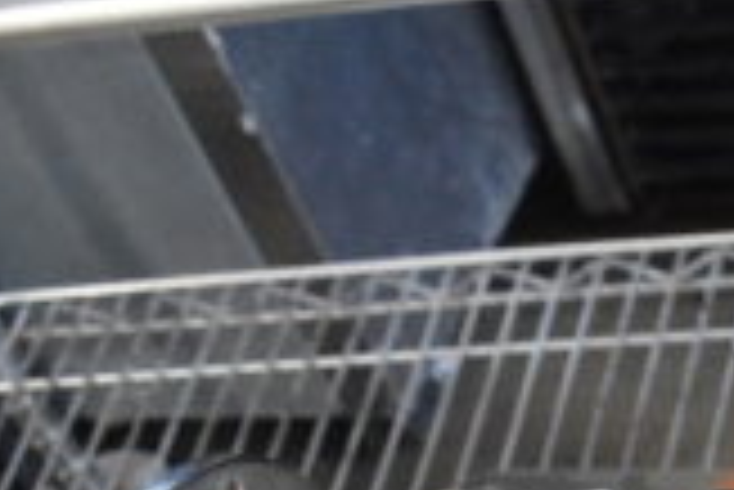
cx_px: 1256
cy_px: 784
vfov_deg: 11.6
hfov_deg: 15.9
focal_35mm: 112
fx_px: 2286
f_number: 6.3
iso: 6400
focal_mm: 20
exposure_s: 1/160
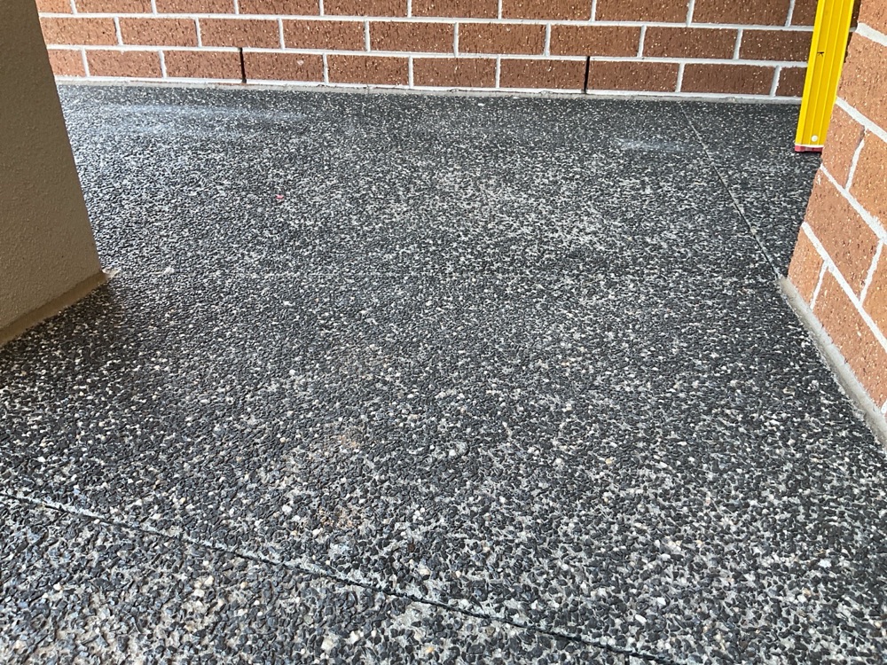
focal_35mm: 29
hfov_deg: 61.7
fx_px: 743
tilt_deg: -31.4
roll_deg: -0.5
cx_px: 444
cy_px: 332
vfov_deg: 48.2
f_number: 1.8
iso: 50
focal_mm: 3
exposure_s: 1/120
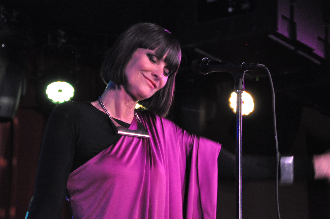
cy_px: 110
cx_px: 165
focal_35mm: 105
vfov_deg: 13.0
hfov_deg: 19.5
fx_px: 961
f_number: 5
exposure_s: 1/40
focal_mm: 70
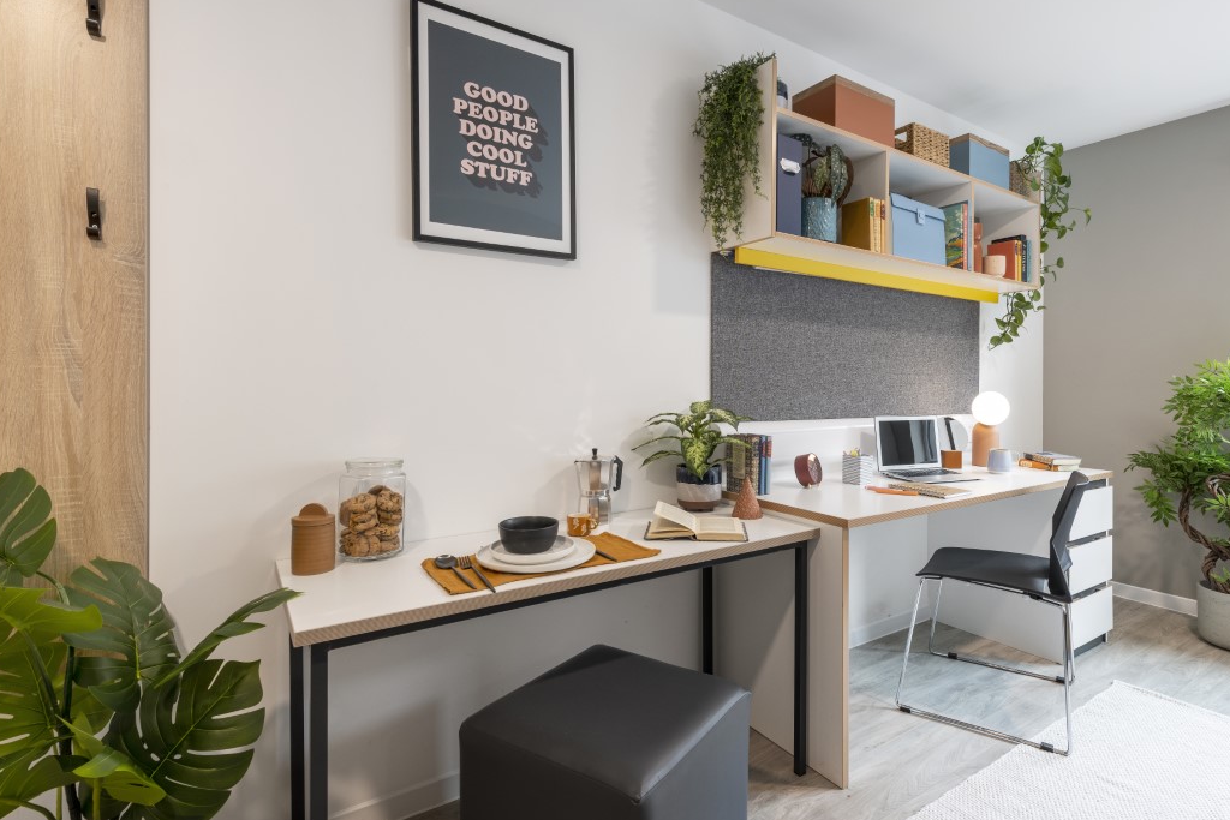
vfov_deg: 67.4
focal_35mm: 18
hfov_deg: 89.7
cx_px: 679
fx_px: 615
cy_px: 396
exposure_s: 1/3
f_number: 11
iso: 200
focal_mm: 16
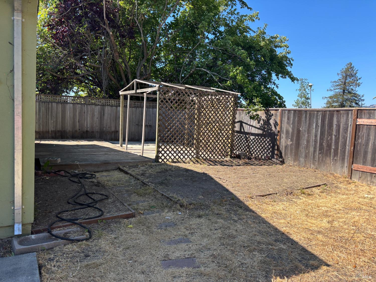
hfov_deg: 67.3
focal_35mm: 26
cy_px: 141
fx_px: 282
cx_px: 188
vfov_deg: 53.1
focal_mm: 5.96
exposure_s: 1/1205
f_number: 1.6
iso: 50
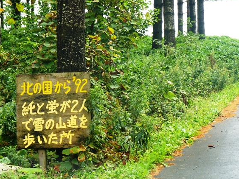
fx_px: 778
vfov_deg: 13.1
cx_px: 124
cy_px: 84
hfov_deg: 17.5
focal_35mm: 113
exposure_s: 1/160
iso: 500
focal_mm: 55
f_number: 5.6
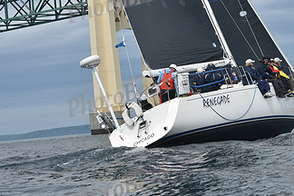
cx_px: 242
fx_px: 1315
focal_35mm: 161
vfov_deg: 8.5
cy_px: 34
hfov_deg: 12.7
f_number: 10
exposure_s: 1/800
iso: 250
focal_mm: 90
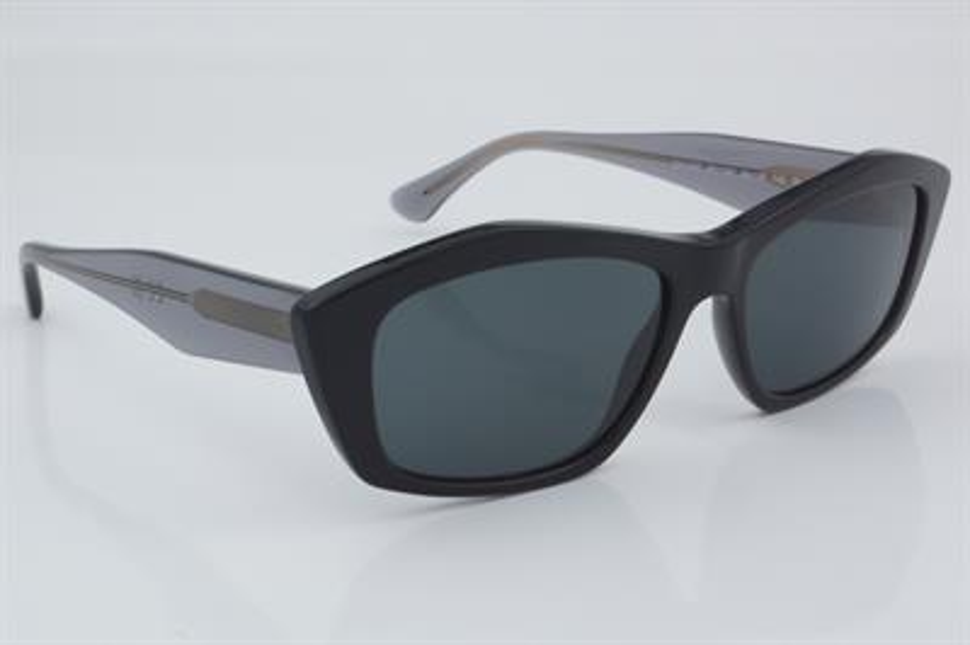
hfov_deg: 27.0
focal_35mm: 75
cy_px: 322
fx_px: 2019
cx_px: 485
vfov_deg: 18.2
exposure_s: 1/4
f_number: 32
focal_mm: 50
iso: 100
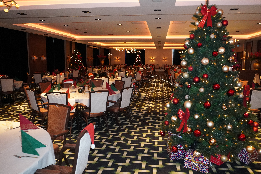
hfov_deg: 61.9
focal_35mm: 30
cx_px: 138
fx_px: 217
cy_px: 84
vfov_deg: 43.6
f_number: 3.5
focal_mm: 18
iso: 3200
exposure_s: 1/160
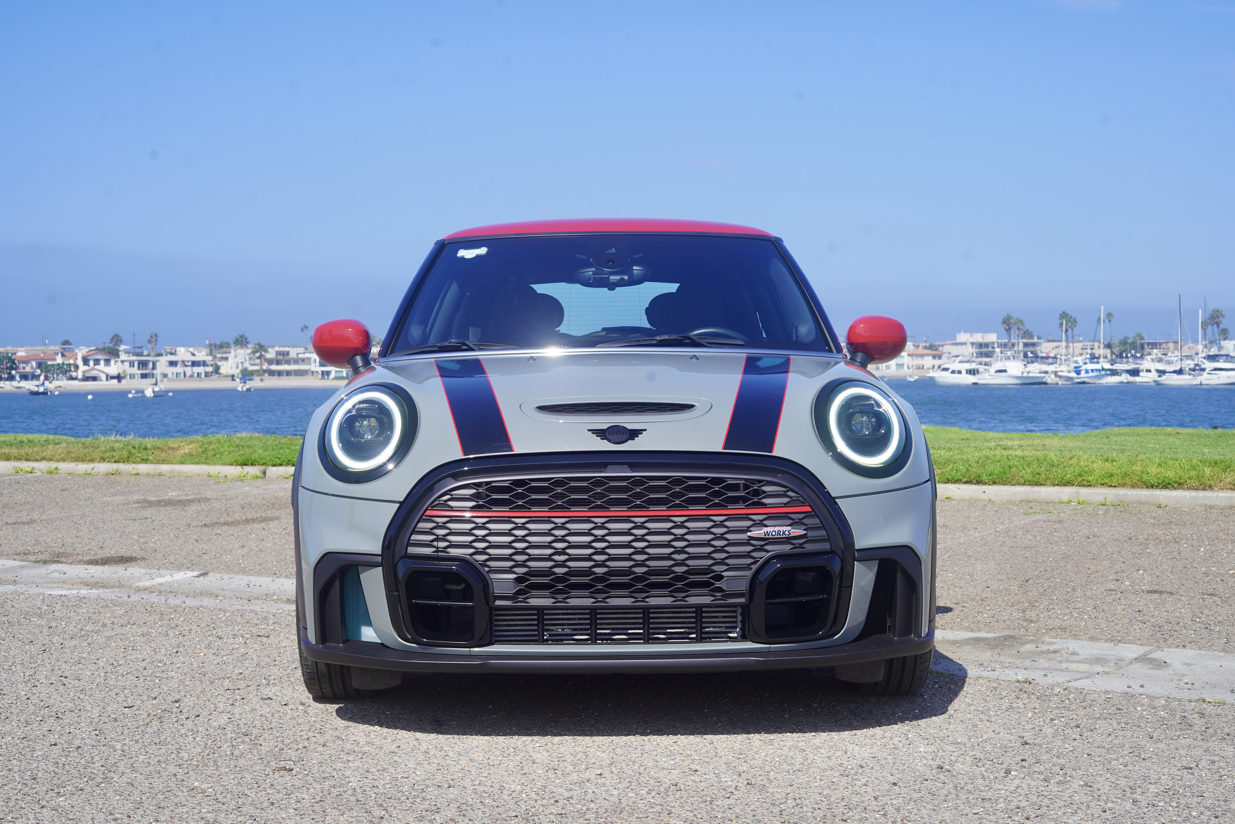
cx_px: 618
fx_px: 1715
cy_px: 412
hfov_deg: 39.6
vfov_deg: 27.0
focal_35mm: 50
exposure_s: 1/160
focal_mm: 50
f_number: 10
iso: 100
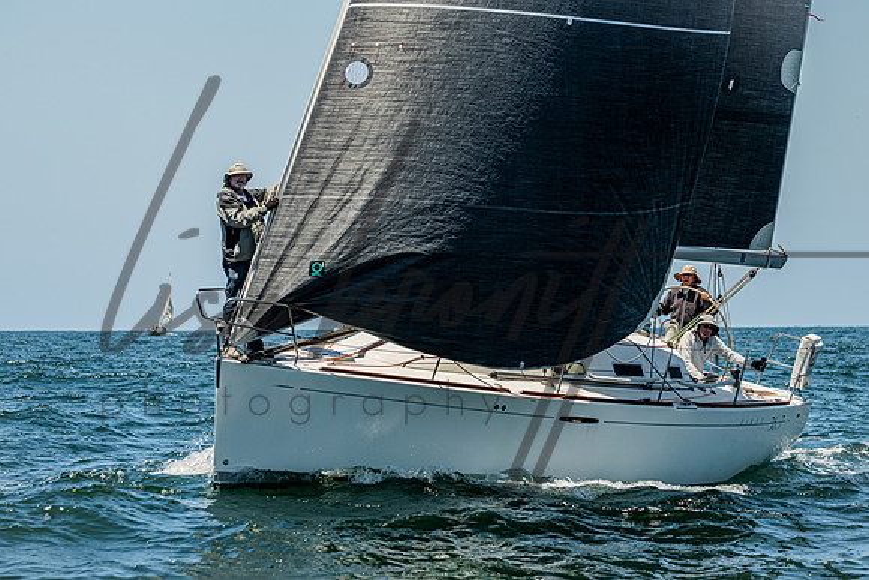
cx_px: 435
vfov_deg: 7.4
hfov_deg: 11.1
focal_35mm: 185
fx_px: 4477
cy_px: 349
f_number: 5.6
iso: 320
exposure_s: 1/1250
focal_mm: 150
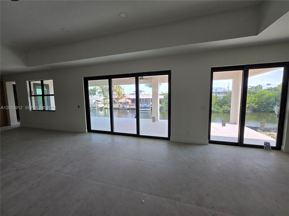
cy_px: 108
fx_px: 109
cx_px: 144
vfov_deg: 89.9
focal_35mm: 13
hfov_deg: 106.2
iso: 25
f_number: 2.2
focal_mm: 1.7
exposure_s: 1/136
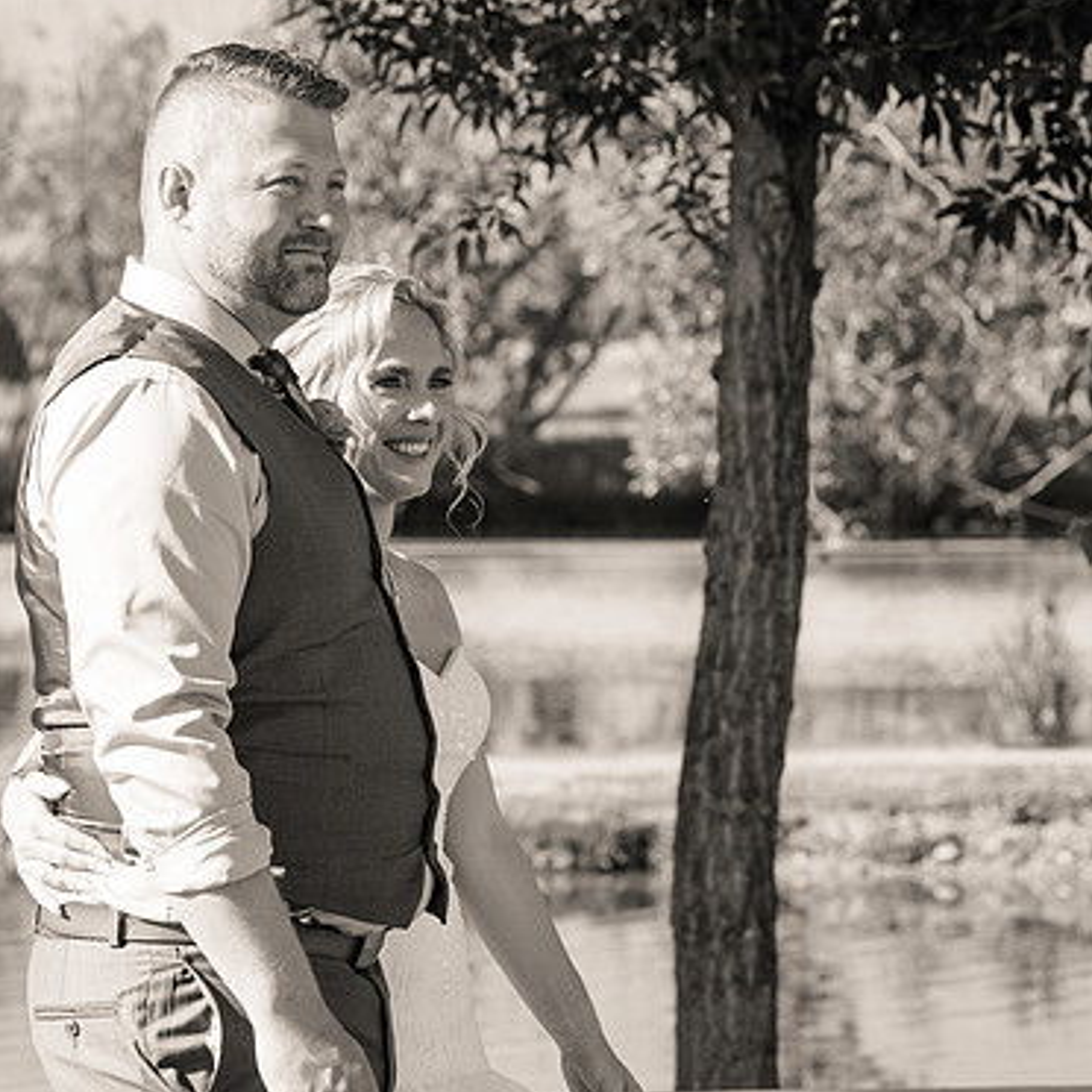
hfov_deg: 9.2
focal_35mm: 190
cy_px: 641
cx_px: 461
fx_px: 6781
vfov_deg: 9.2
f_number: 5
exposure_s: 1/320
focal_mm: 85
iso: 100
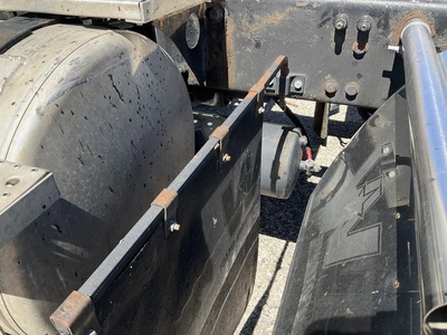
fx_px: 374
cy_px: 168
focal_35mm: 29
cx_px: 224
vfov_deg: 48.2
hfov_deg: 61.7
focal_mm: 3
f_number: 1.8
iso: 25
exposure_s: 1/568
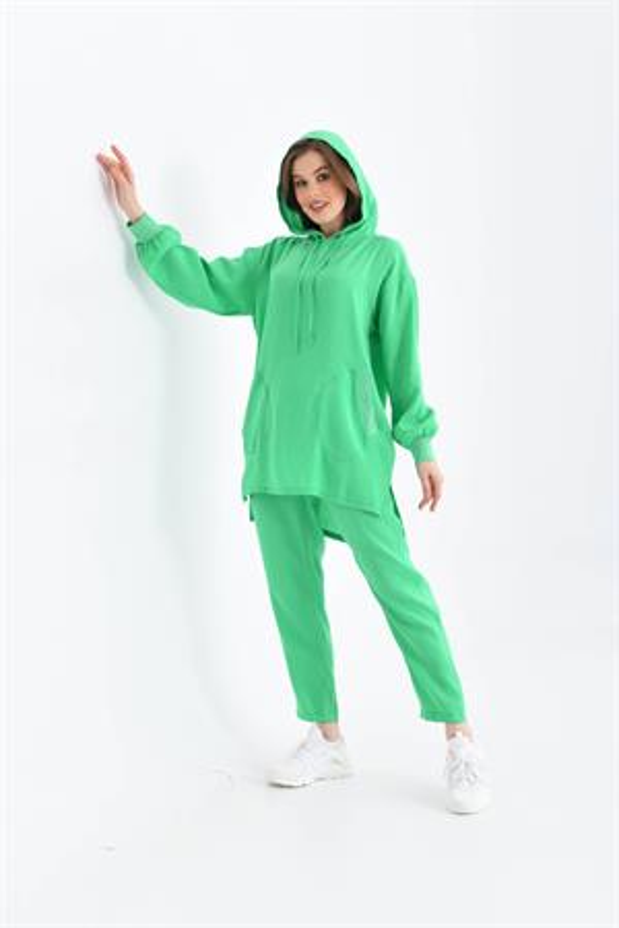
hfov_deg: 24.6
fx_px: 1418
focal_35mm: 55
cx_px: 310
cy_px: 464
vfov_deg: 36.2
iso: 200
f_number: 6.3
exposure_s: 1/125
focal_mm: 55
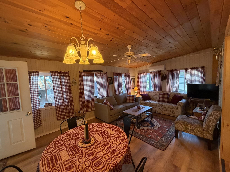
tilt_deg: -3.9
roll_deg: +3.4
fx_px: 93
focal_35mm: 14
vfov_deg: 85.7
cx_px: 115
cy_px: 86
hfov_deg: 102.1
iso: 400
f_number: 2.2
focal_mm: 2.22
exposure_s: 1/60
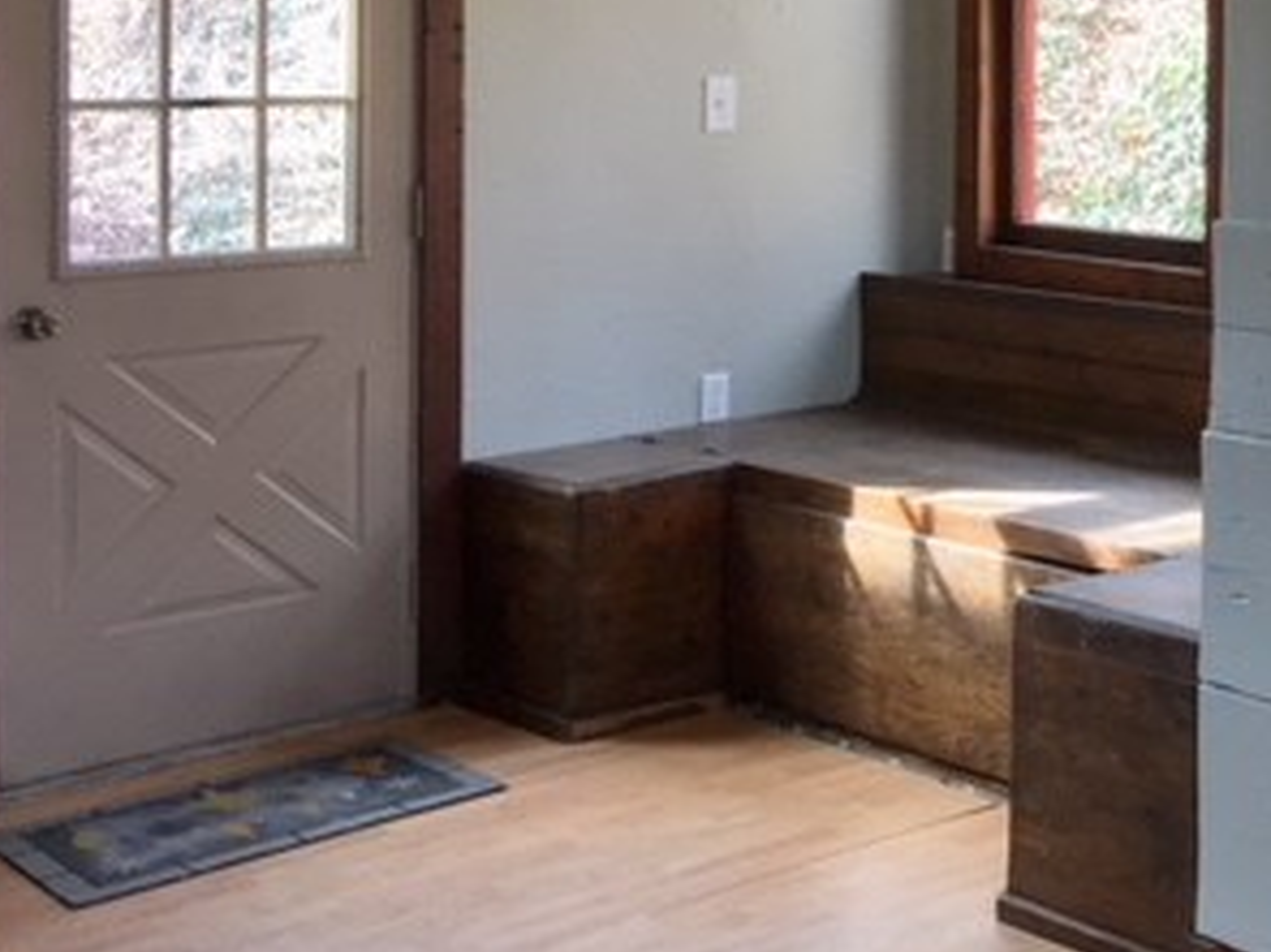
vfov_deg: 22.6
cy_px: 65
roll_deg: -0.4
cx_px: 1249
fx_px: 2312
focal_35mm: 63
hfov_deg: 28.9
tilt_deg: -0.1
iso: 40
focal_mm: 4.15
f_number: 2.2
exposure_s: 1/120
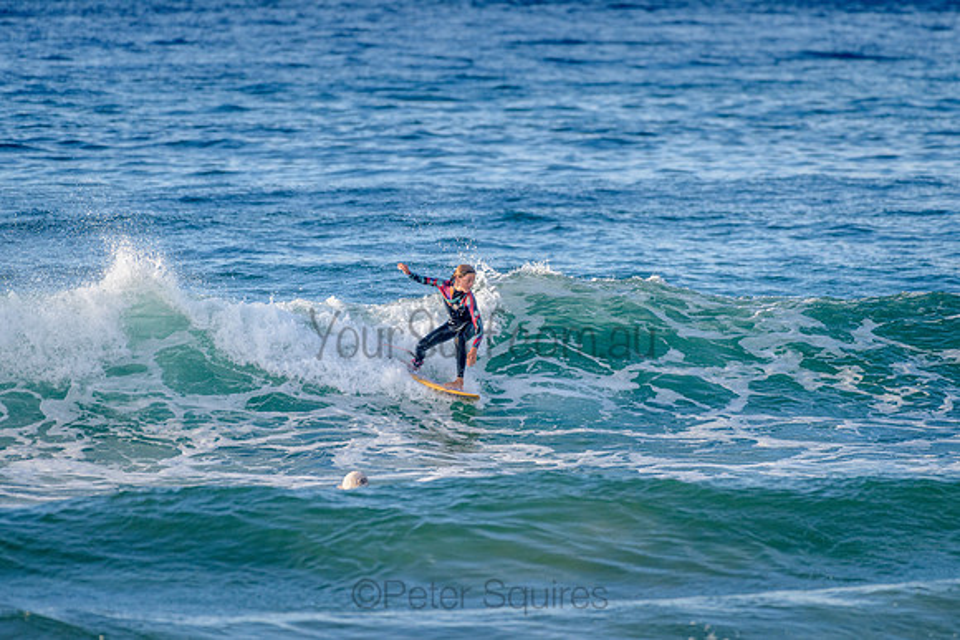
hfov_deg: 3.4
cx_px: 492
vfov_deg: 2.2
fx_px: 16349
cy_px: 328
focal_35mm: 613
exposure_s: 1/1250
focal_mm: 500
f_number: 5.6
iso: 400
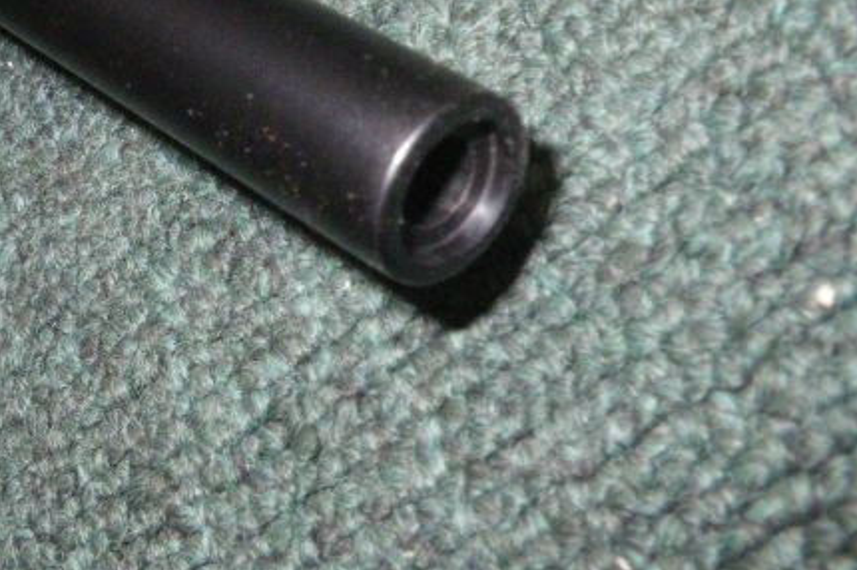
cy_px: 144
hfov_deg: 32.0
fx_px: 1451
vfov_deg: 22.0
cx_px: 161
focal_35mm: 61
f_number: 4.2
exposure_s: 1/50
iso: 400
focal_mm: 5
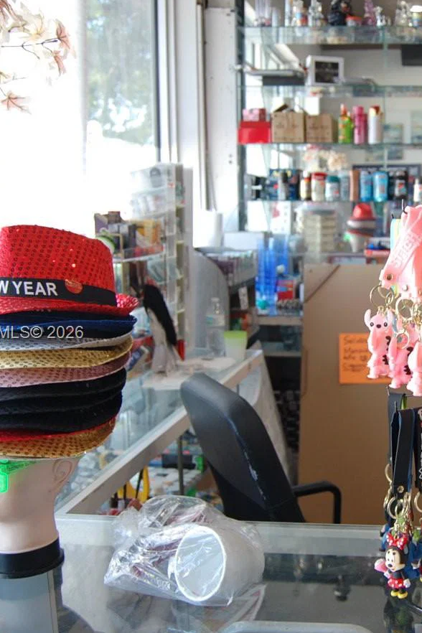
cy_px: 334
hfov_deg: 27.8
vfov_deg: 42.7
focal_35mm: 46
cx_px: 408
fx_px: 809
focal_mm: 18
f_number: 3.5
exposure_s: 1/40
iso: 200
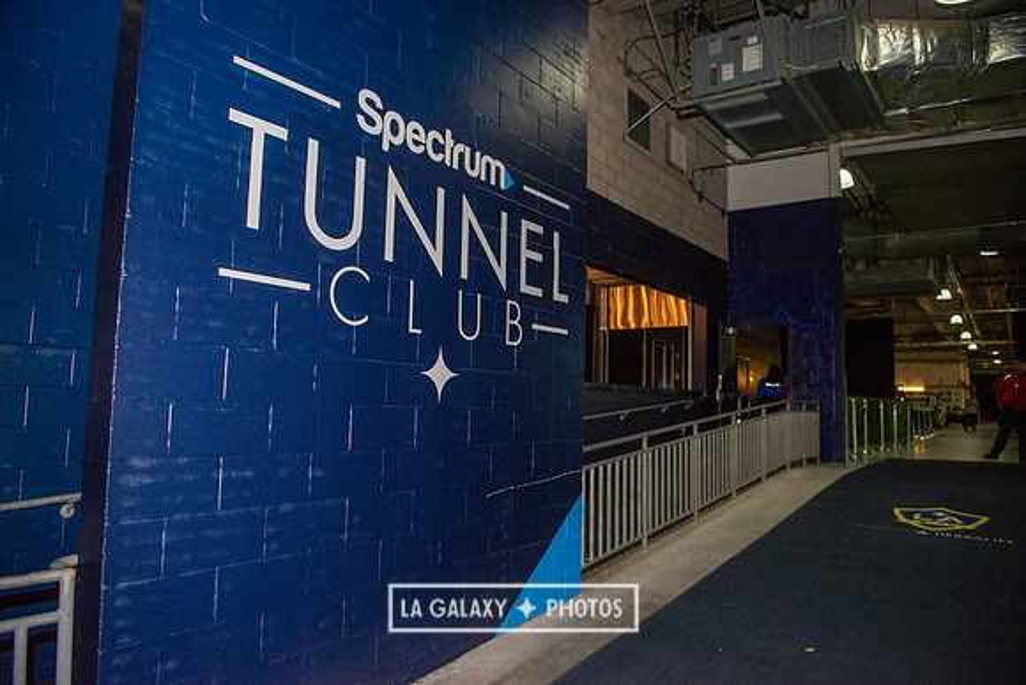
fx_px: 684
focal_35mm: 24
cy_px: 342
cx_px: 513
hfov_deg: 73.7
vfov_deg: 53.2
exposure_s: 1/1250
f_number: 2.8
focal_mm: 24
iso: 1600
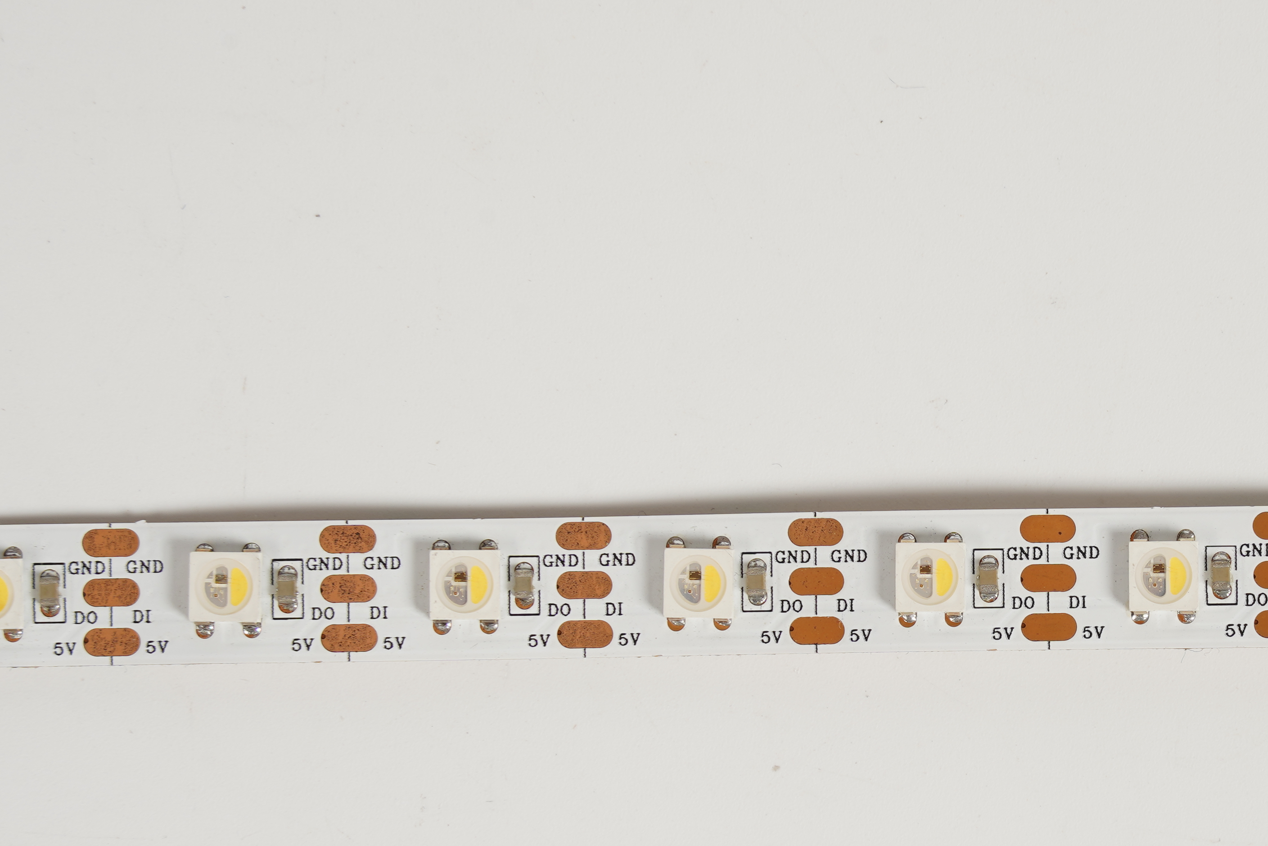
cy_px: 592
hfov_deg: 9.6
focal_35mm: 213
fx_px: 7502
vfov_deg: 6.4
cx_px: 1029
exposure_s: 1/125
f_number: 14
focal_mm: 100
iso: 100
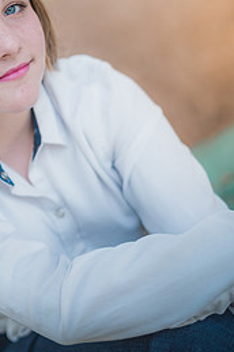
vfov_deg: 23.4
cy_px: 133
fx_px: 850
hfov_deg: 15.6
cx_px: 49
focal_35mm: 87
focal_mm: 50
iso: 250
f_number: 1.4
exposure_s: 1/2000
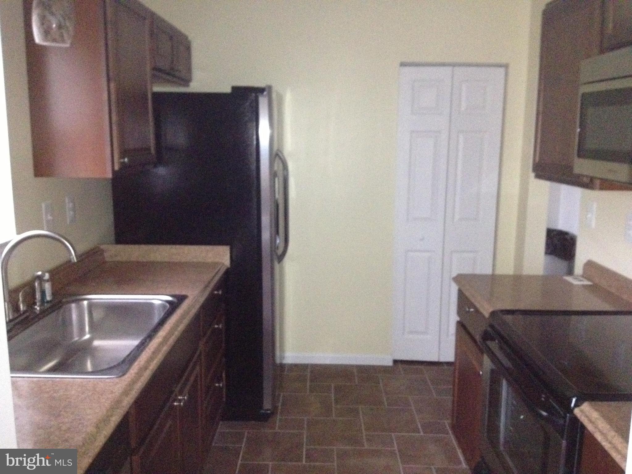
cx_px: 316
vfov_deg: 40.7
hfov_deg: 52.6
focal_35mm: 35
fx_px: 639
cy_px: 237
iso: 800
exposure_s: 1/16
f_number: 2.4
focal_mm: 4.28
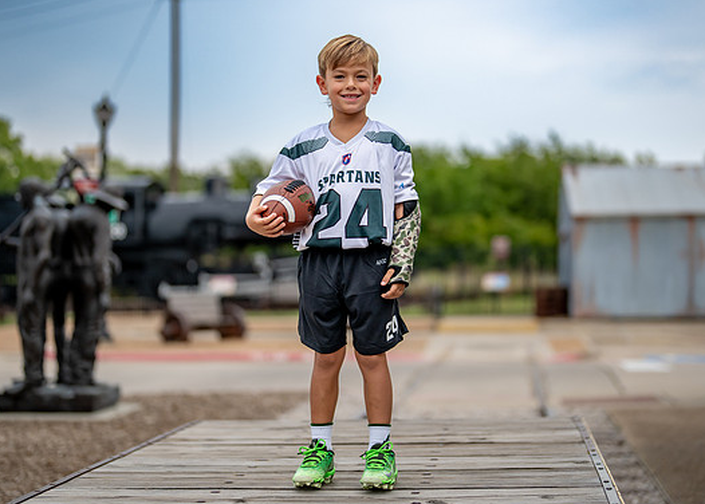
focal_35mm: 62
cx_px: 365
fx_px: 1242
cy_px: 233
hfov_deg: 31.7
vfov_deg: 22.9
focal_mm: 50
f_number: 1.2
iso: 250
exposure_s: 1/2000
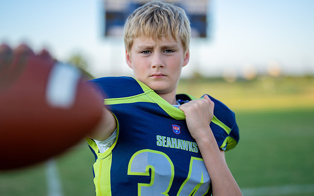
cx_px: 165
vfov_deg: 22.0
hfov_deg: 34.5
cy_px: 91
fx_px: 505
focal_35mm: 59
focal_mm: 50
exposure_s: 1/2500
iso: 160
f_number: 1.2
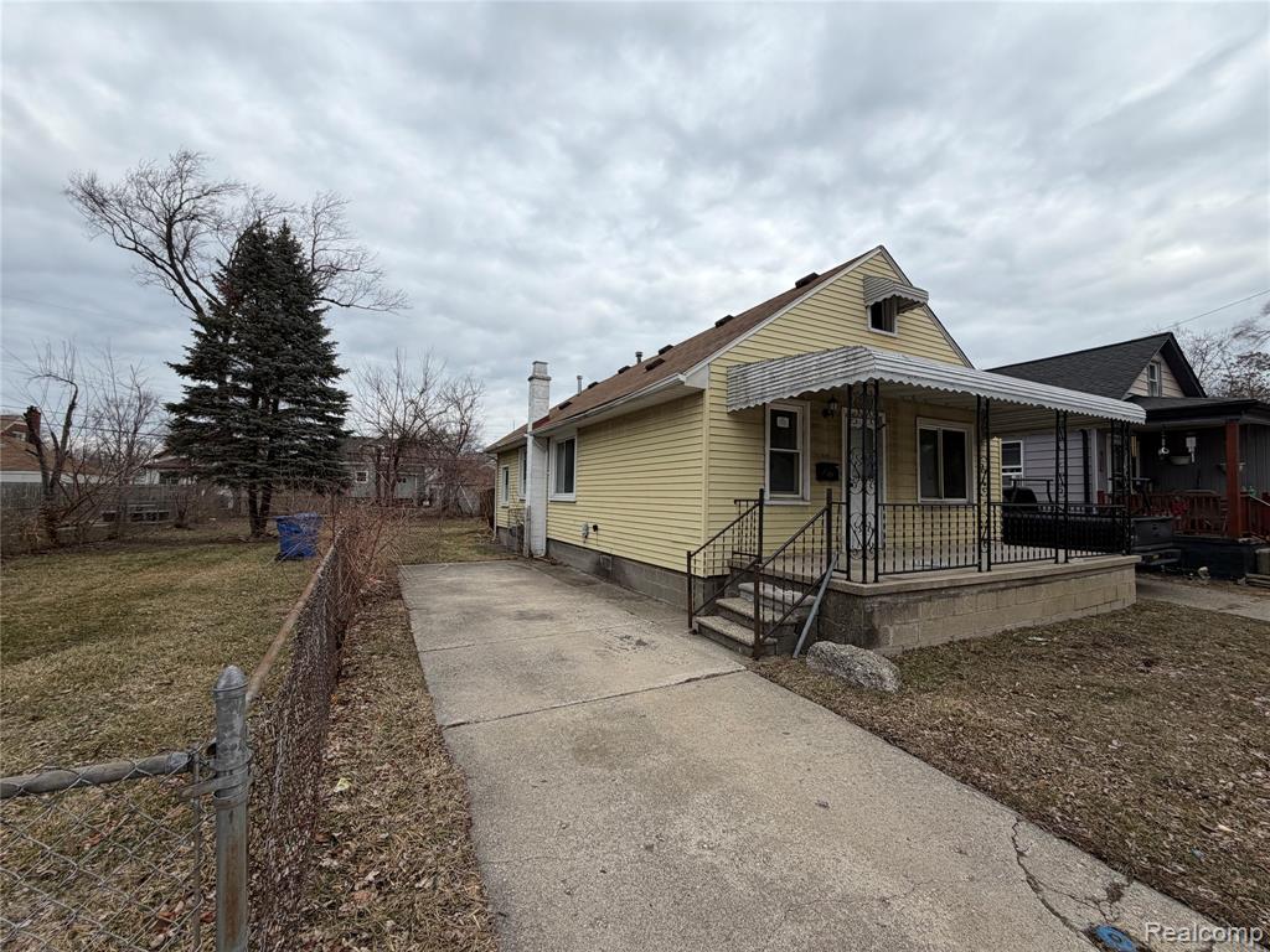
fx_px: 514
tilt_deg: +1.2
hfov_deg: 102.1
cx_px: 635
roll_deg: -2.0
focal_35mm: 14
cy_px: 476
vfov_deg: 85.7
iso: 32
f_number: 2.2
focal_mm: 2.22
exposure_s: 1/770
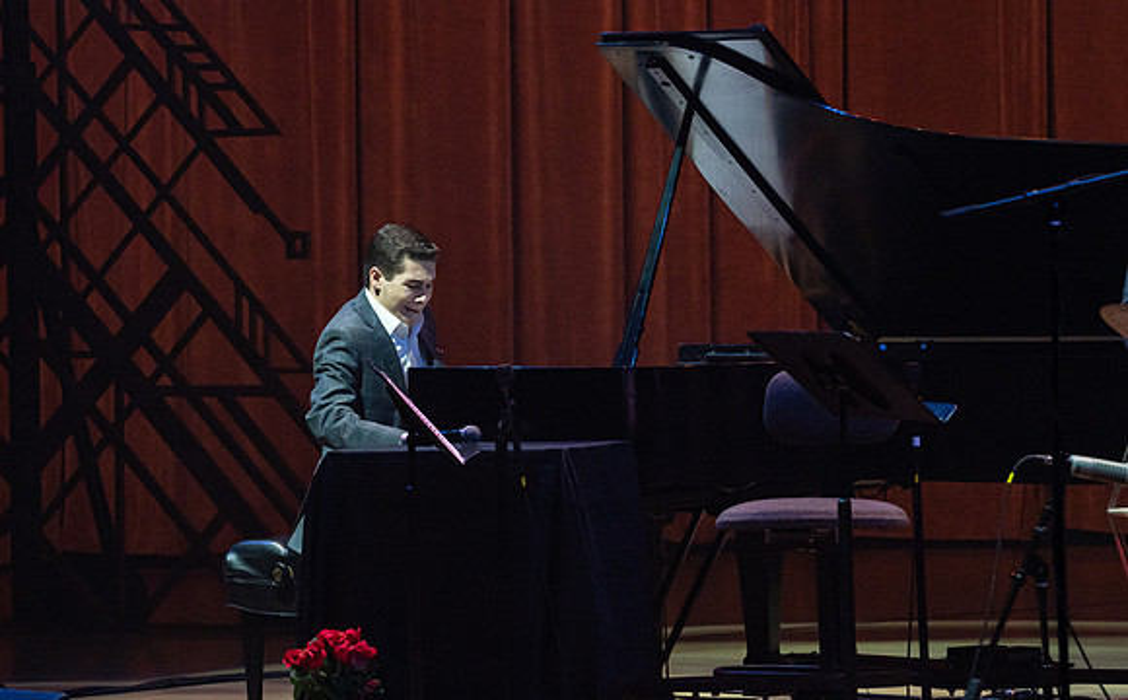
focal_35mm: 281
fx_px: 8612
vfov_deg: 4.7
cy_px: 340
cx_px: 368
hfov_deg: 7.5
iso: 2500
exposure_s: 1/250
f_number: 7.1
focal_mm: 200
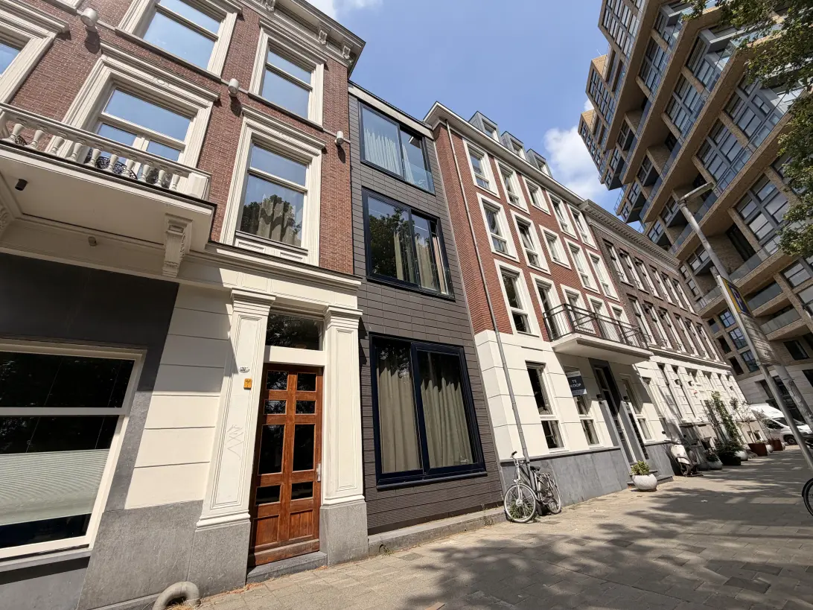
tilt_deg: +27.7
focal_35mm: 14
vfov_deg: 85.7
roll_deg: +6.1
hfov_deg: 102.1
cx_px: 406
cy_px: 305
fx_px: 329
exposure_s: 1/1001
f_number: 2.2
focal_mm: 2.22
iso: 20
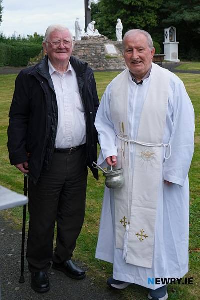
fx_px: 333
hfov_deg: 33.4
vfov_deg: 48.5
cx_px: 100
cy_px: 150
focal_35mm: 40
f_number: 4.5
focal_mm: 26.5
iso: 400
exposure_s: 1/450
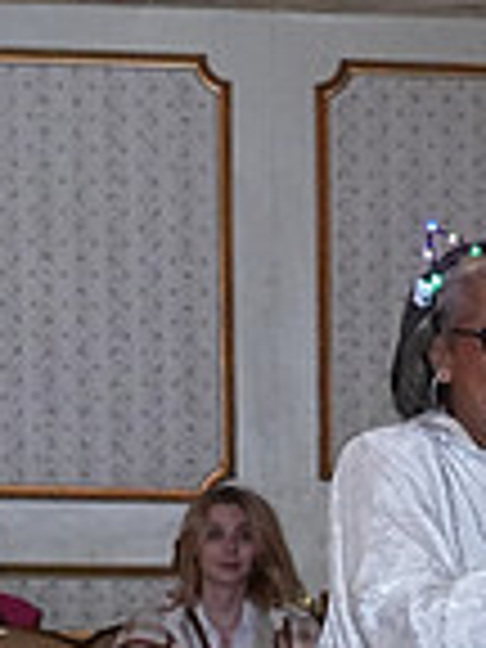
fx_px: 3557
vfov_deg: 9.9
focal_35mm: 190
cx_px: 853
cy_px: 1130
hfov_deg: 7.6
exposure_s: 1/200
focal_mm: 33
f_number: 4.5
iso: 5000
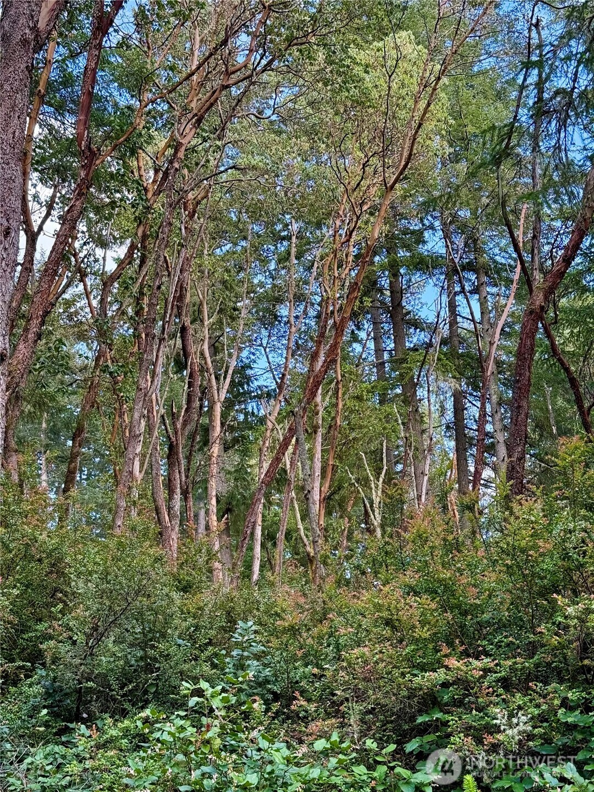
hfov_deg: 30.3
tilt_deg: +17.4
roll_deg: +5.0
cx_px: 297
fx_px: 1098
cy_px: 396
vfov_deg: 39.7
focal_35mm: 48
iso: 80
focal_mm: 6.76
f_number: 1.78
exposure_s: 1/282
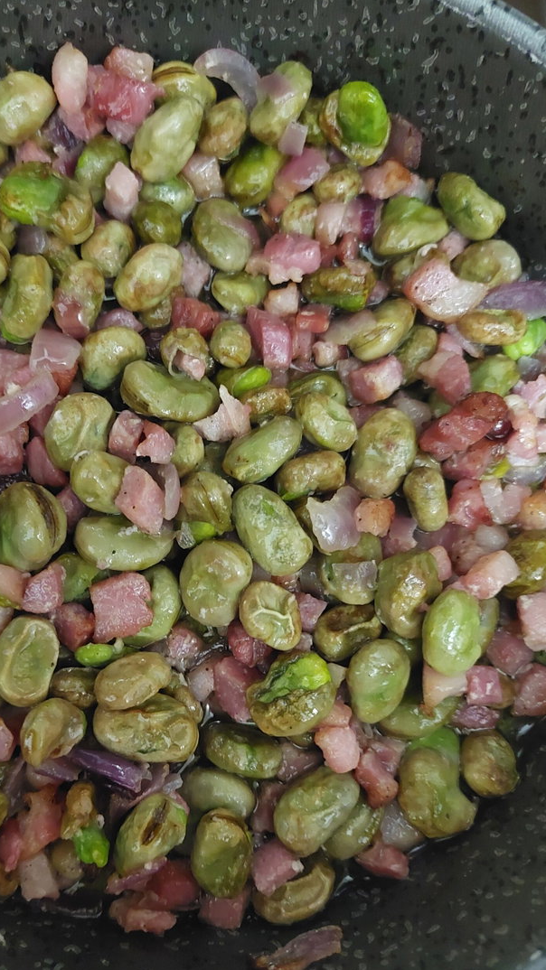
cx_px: 183
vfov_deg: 67.9
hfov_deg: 41.0
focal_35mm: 28
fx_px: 721
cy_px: 490
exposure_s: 1/15
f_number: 1.8
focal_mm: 5.23
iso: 1000
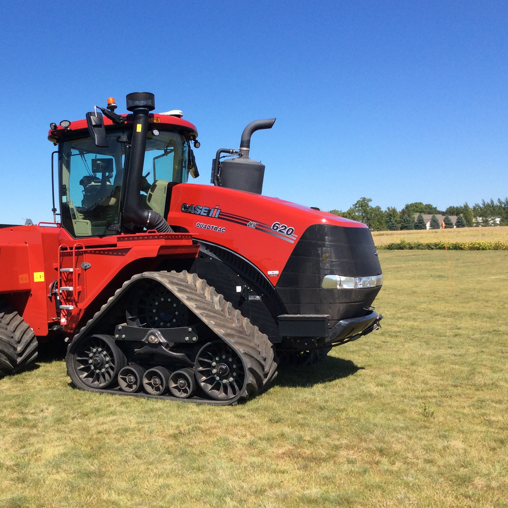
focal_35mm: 38
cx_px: 179
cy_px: 254
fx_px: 631
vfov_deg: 43.9
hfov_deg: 43.4
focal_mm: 3.3
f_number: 2.4
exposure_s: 1/1300
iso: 32
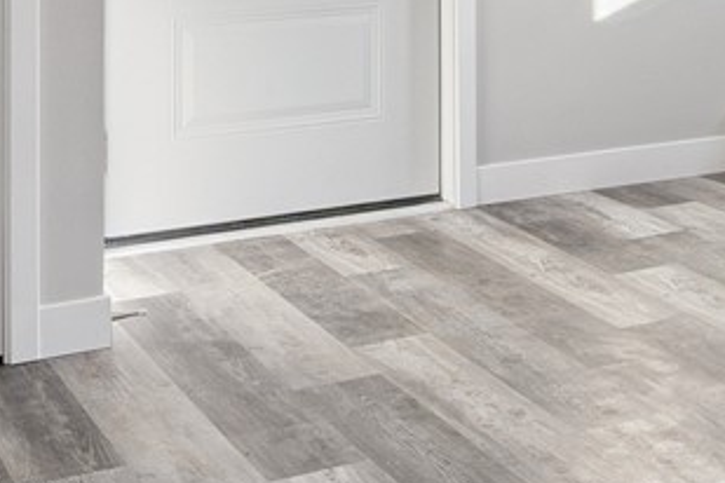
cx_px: 773
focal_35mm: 88
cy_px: -259
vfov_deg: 14.4
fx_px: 1772
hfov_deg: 22.0
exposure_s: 1/60
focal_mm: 16
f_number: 8
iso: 400
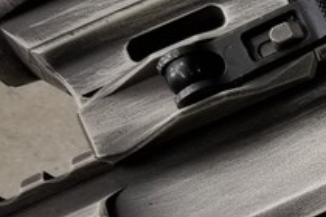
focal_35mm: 103
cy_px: 251
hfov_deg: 18.0
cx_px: 467
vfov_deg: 13.0
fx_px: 933
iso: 64
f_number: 1.7
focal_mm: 4.25
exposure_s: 1/60
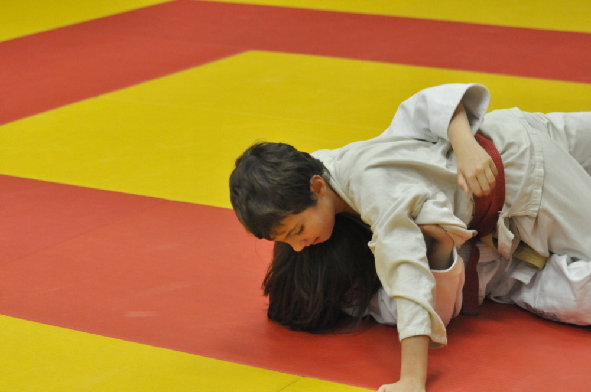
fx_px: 1721
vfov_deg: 13.0
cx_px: 296
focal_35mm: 105
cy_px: 196
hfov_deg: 19.5
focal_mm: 70
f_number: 3.5
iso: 1600
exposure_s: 1/200
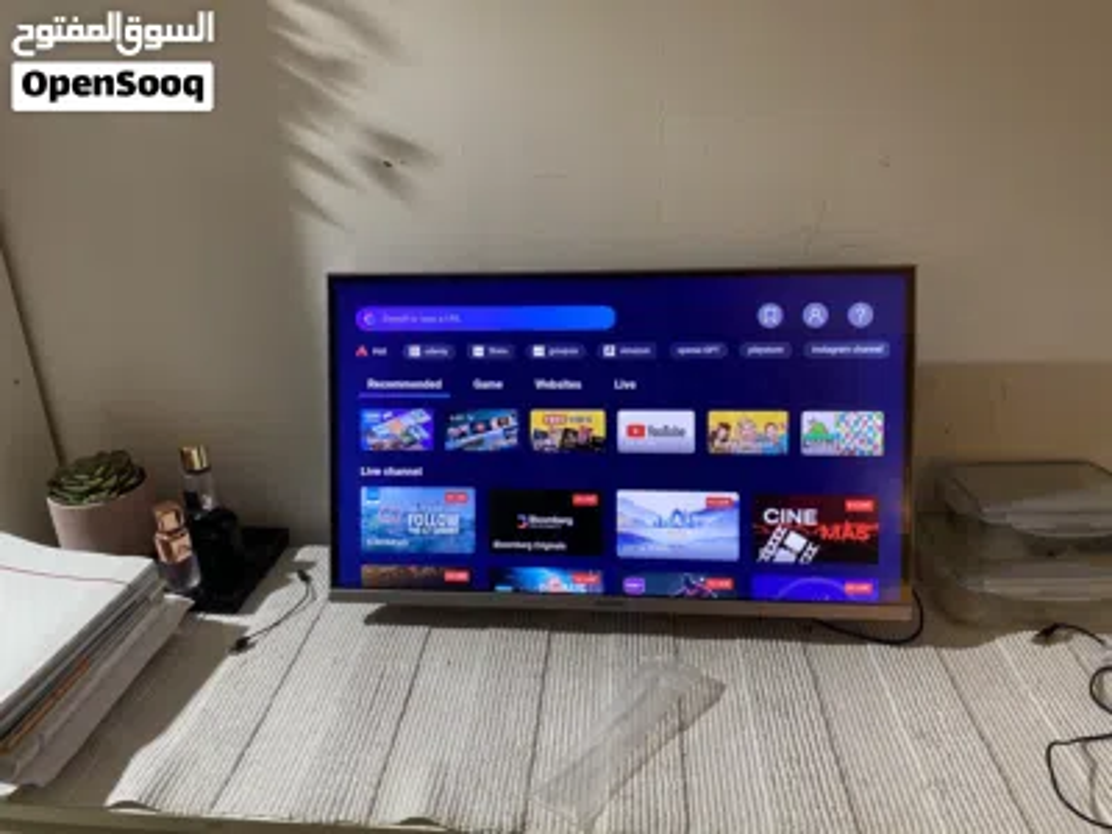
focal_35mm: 26
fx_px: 835
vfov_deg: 53.1
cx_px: 556
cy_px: 417
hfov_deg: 67.3
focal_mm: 4.25
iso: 200
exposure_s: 1/50
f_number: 1.8
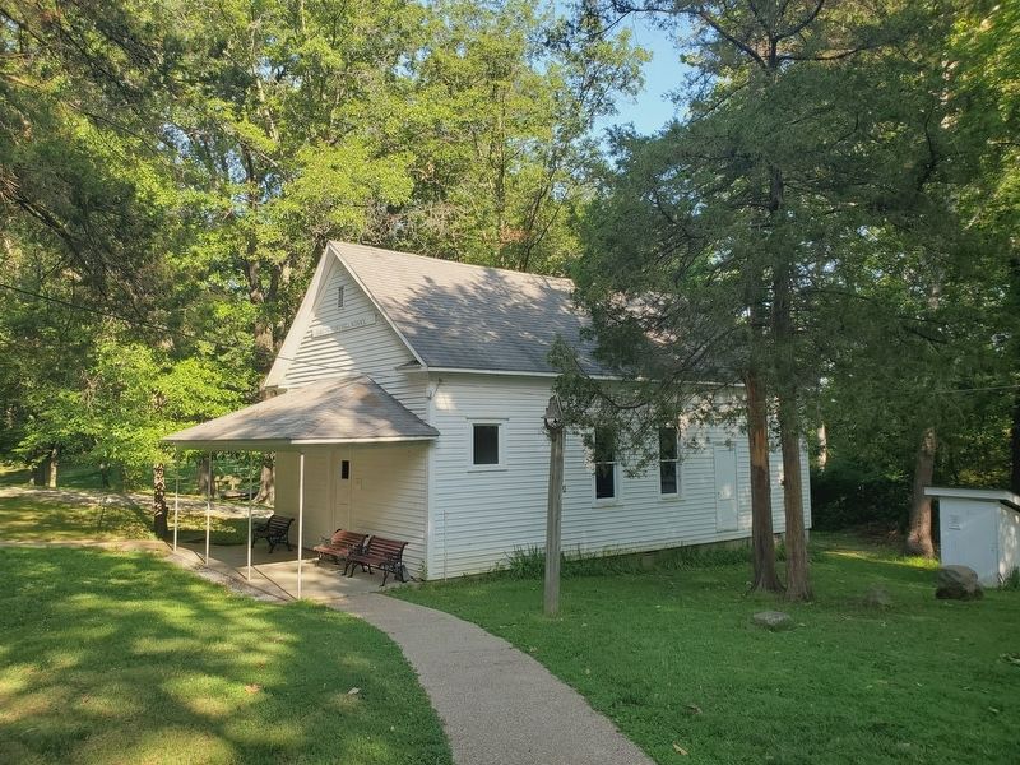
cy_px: 382
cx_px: 510
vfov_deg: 53.1
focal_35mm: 26
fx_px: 766
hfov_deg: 67.3
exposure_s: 1/241
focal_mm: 4.3
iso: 50
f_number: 2.4
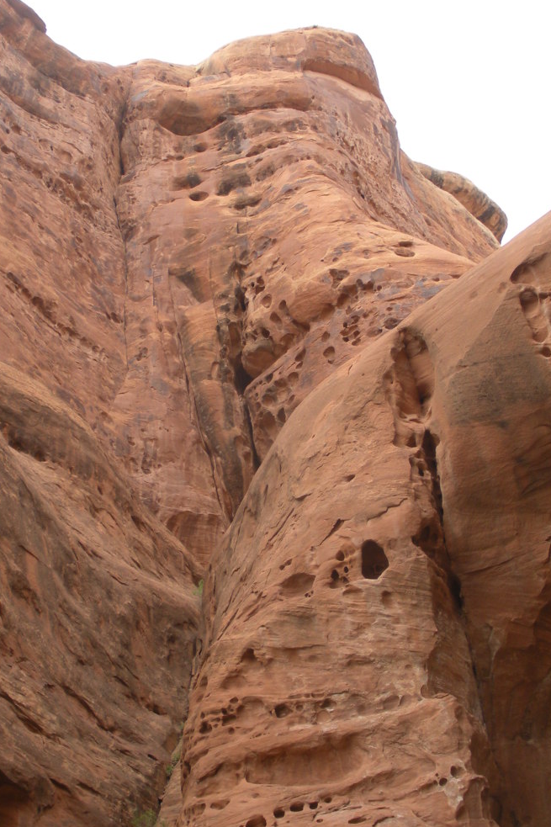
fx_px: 1194
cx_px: 243
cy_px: 476
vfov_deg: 38.1
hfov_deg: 26.0
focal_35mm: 52
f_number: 3.5
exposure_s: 1/165
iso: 64
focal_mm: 6.3
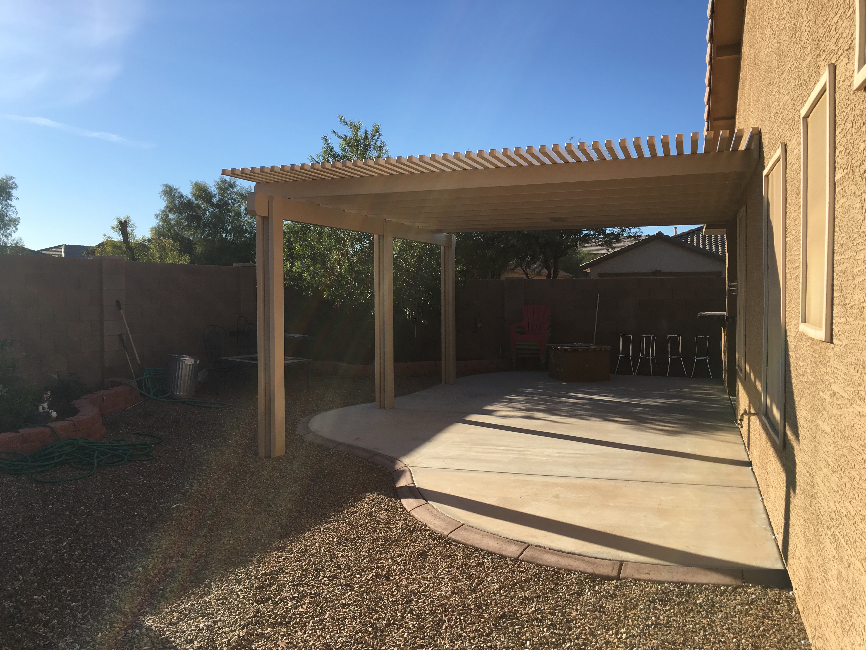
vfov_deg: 48.2
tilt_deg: -0.9
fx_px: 726
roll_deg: +0.3
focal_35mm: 29
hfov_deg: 61.7
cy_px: 325
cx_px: 433
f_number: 2.2
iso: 25
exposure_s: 1/1241
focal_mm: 4.15
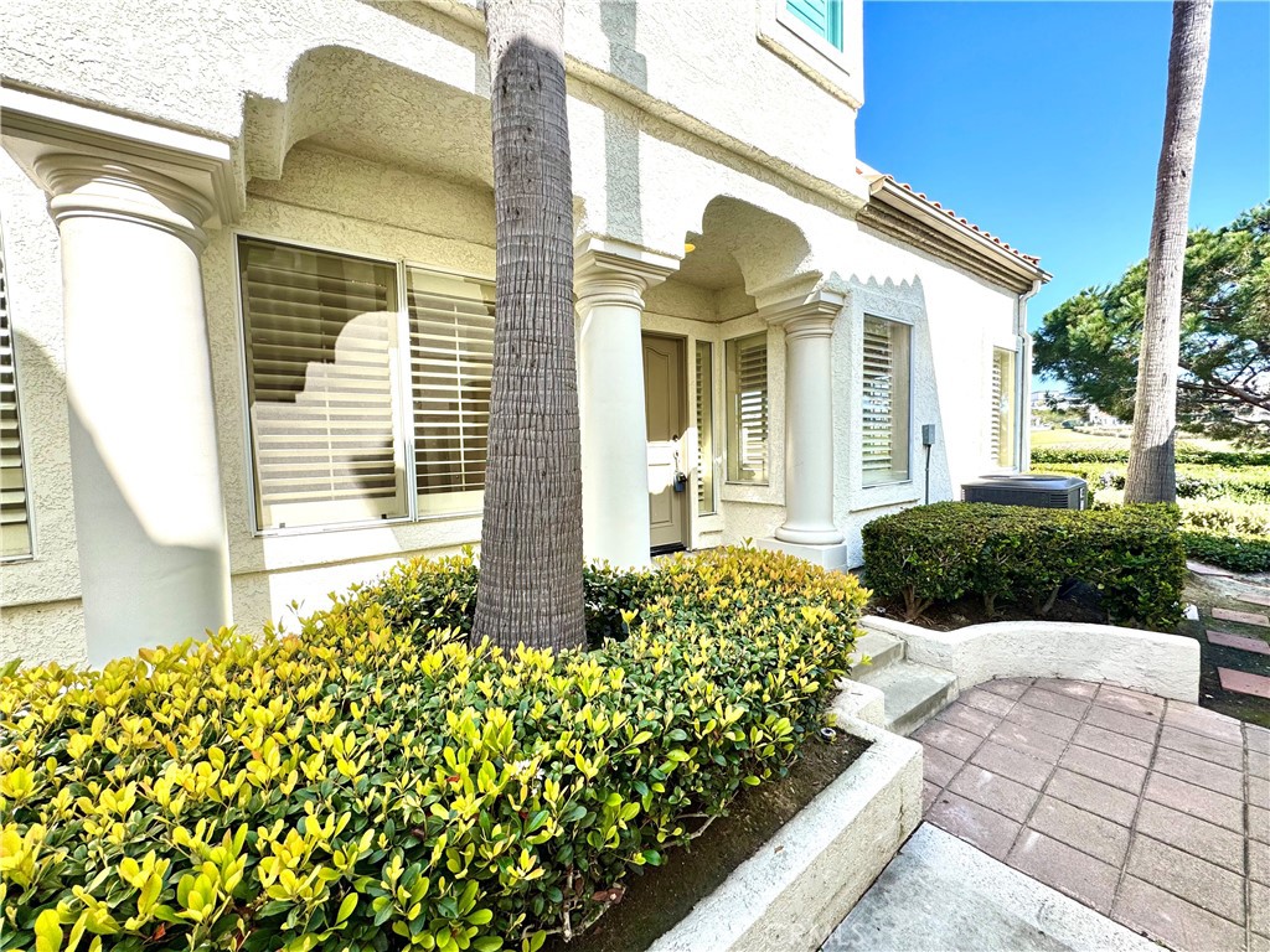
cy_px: 476
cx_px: 635
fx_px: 514
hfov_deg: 102.1
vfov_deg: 85.7
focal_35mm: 14
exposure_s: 1/529
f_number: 2.2
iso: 50
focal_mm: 2.22
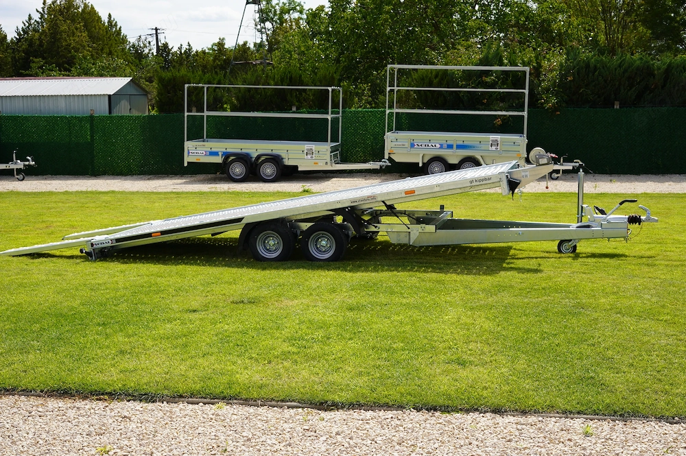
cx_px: 343
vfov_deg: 26.9
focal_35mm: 50
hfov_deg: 39.6
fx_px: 952
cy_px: 228
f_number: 10
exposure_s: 1/160
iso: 100
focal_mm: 50
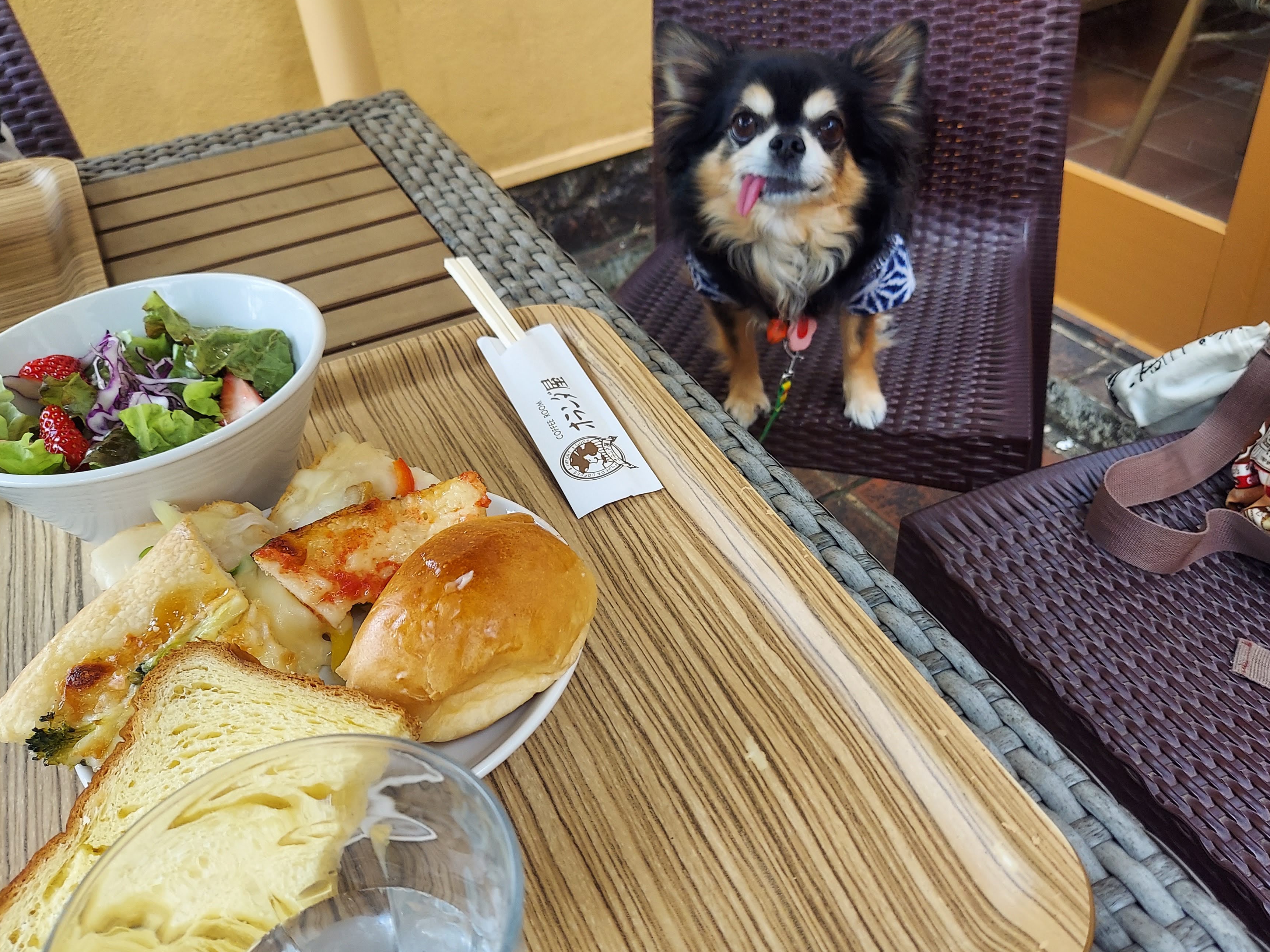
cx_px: 698
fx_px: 1064
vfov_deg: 48.1
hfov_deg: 61.5
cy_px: 535
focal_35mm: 29
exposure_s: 1/106
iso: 50
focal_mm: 4.6
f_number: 2
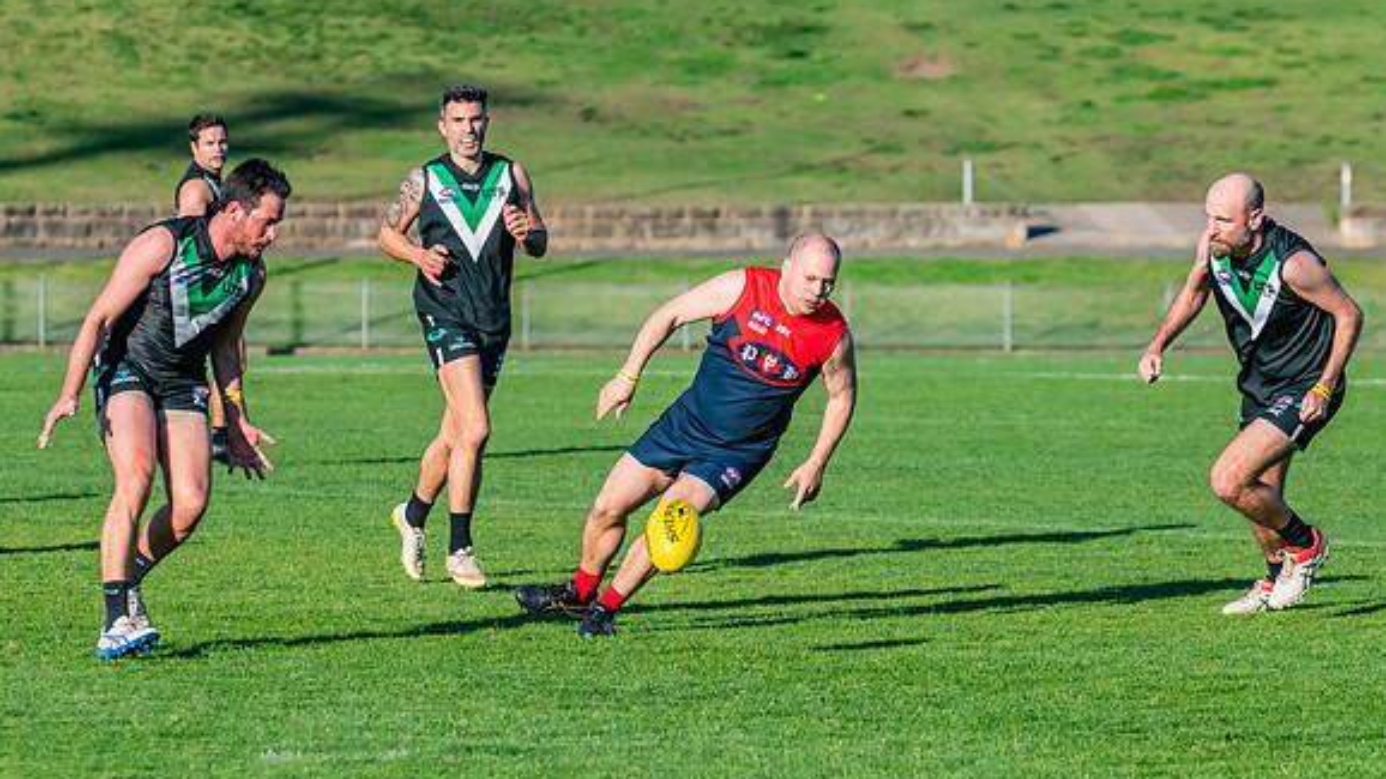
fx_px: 10253
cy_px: 385
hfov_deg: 7.7
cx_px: 651
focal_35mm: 279
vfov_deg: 4.4
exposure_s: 1/1600
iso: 800
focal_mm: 240
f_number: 8
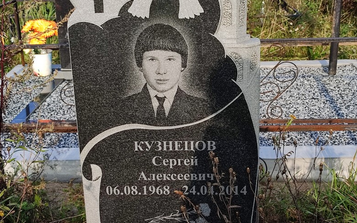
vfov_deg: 46.0
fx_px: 263
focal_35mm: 27
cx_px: 176
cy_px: 113
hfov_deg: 68.4
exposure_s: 1/306
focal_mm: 6.04
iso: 50
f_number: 1.9
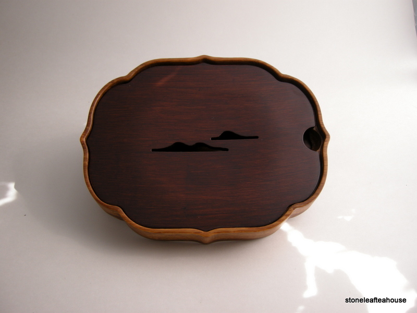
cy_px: 156
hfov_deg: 52.6
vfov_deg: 40.7
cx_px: 208
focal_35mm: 35
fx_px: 422
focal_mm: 7.5
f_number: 3.4
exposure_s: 1/85.4
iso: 64
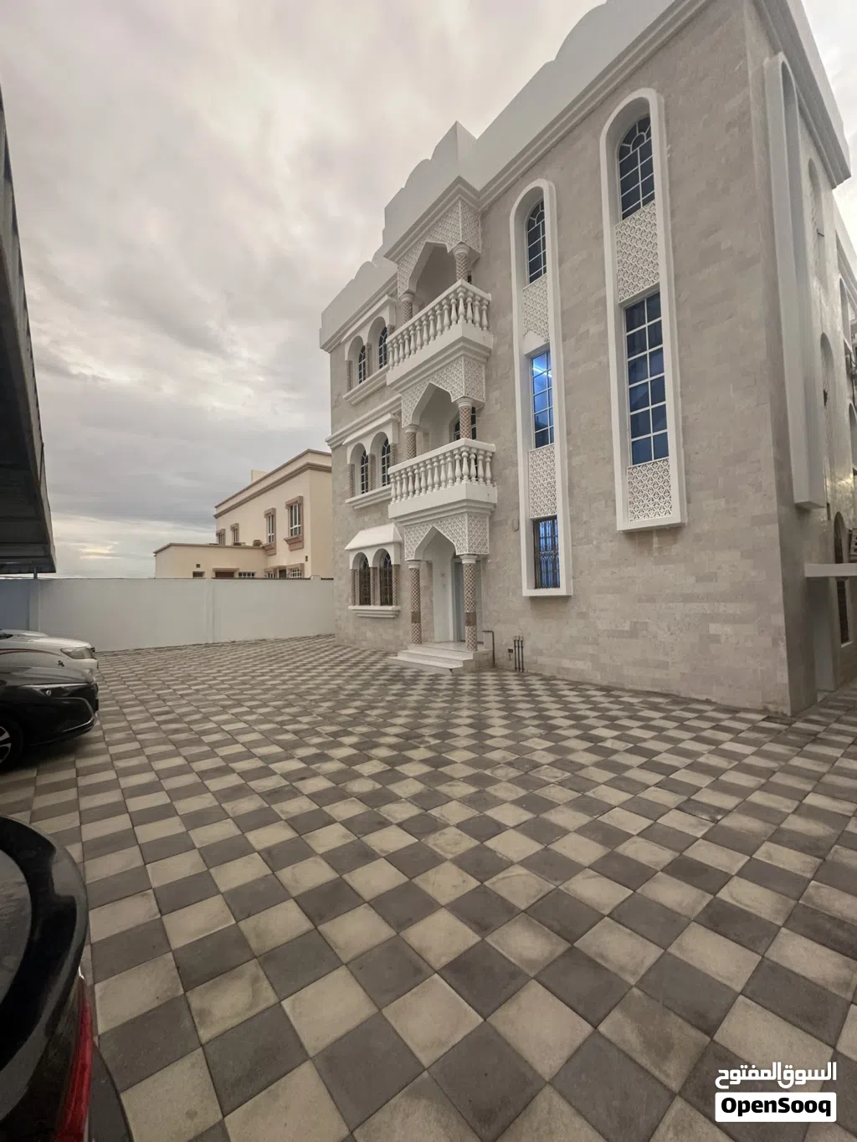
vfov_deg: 102.1
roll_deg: +1.9
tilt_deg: +3.5
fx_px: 462
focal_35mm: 14
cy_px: 571
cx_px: 428
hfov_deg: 85.7
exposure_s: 1/100
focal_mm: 2.22
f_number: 2.2
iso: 250
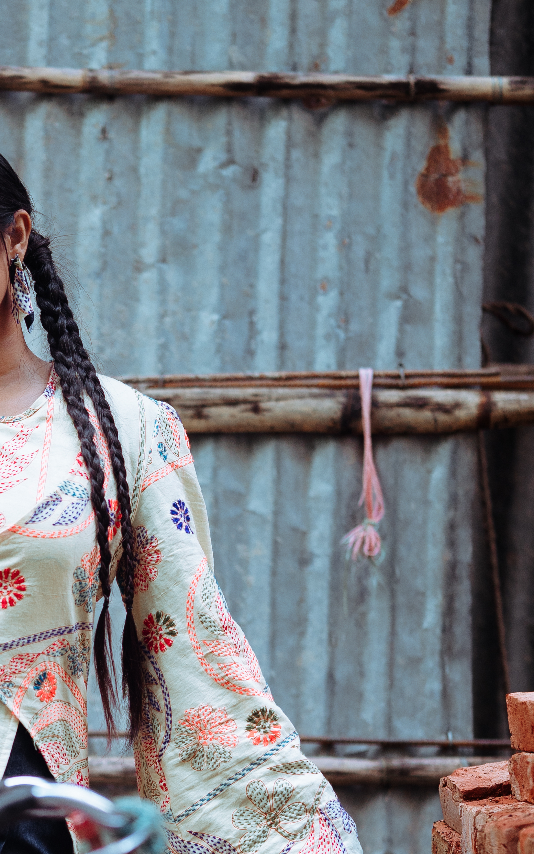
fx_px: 4867
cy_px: 753
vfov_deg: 10.0
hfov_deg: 6.3
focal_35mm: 209
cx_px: 31
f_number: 1.4
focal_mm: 85
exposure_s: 1/200
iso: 200
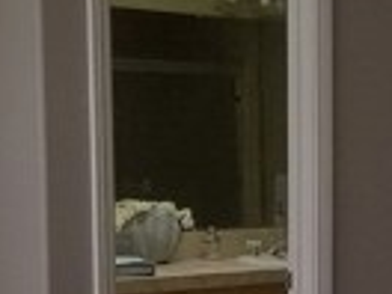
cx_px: 448
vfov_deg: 11.7
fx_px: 1427
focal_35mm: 126
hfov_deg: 15.2
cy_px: 255
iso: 125
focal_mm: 4.2
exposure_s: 1/60
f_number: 1.7
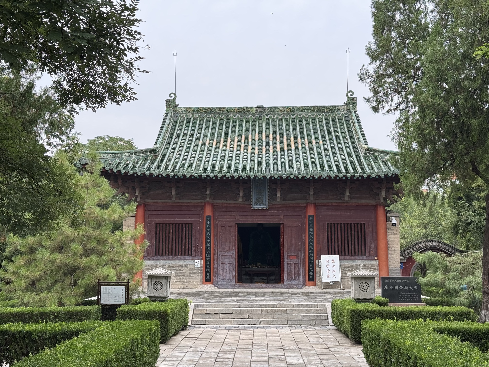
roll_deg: +0.1
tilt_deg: +5.9
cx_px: 244
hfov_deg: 39.7
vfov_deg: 30.3
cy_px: 184
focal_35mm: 48
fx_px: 678
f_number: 1.78
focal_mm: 6.76
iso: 64
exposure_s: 1/360
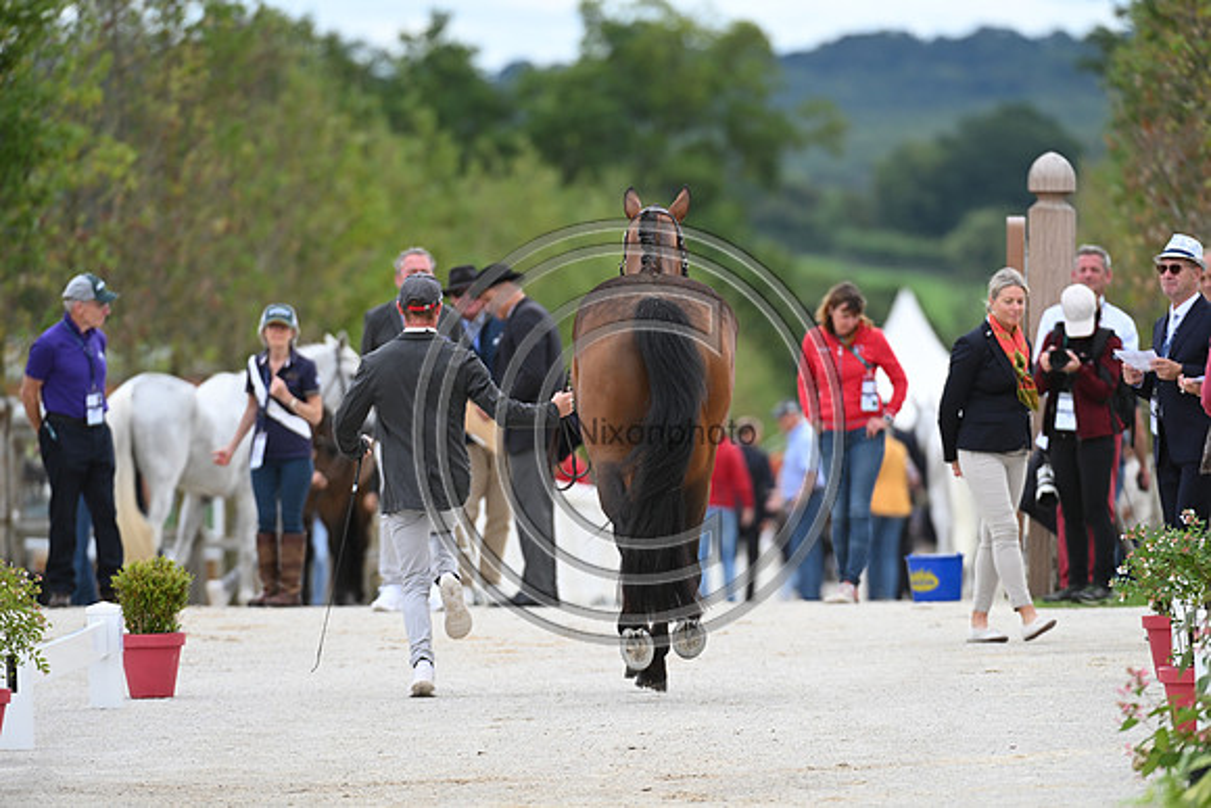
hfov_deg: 5.2
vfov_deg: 3.4
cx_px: 606
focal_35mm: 400
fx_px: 13458
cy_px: 404
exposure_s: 1/1600
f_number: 5.6
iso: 720
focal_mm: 400
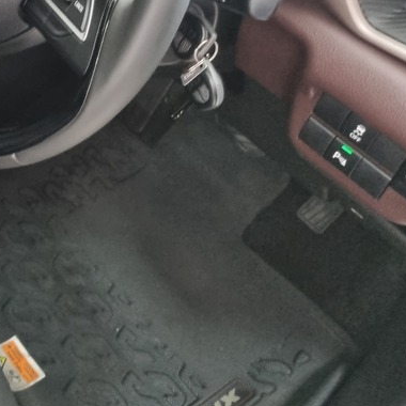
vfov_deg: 26.6
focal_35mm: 62
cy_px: 25
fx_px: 823
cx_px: -84
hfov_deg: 24.9
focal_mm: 5.4
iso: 800
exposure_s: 1/25
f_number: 1.8
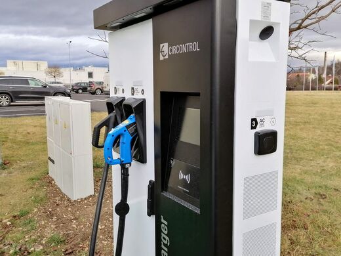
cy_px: 128
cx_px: 170
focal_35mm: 34
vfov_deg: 41.8
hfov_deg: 54.0
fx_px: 335
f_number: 1.8
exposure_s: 1/100
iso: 64
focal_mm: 5.3
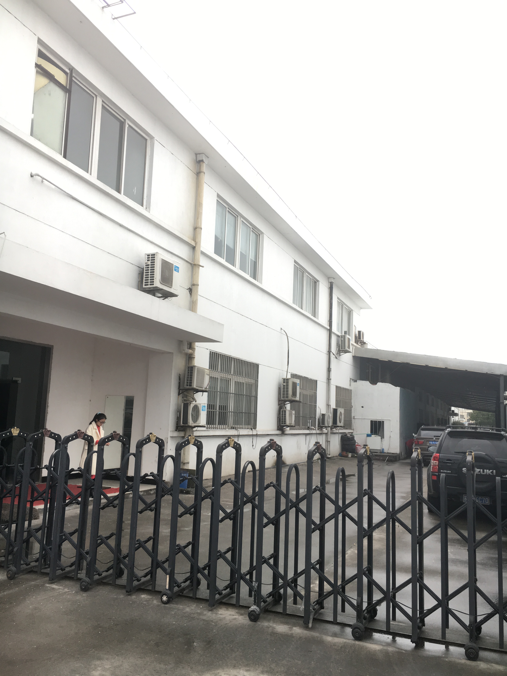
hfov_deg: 48.2
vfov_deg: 61.7
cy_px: 338
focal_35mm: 29
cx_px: 254
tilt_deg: +7.4
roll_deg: -3.0
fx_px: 566
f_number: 2.2
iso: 40
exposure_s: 1/100
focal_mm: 4.15
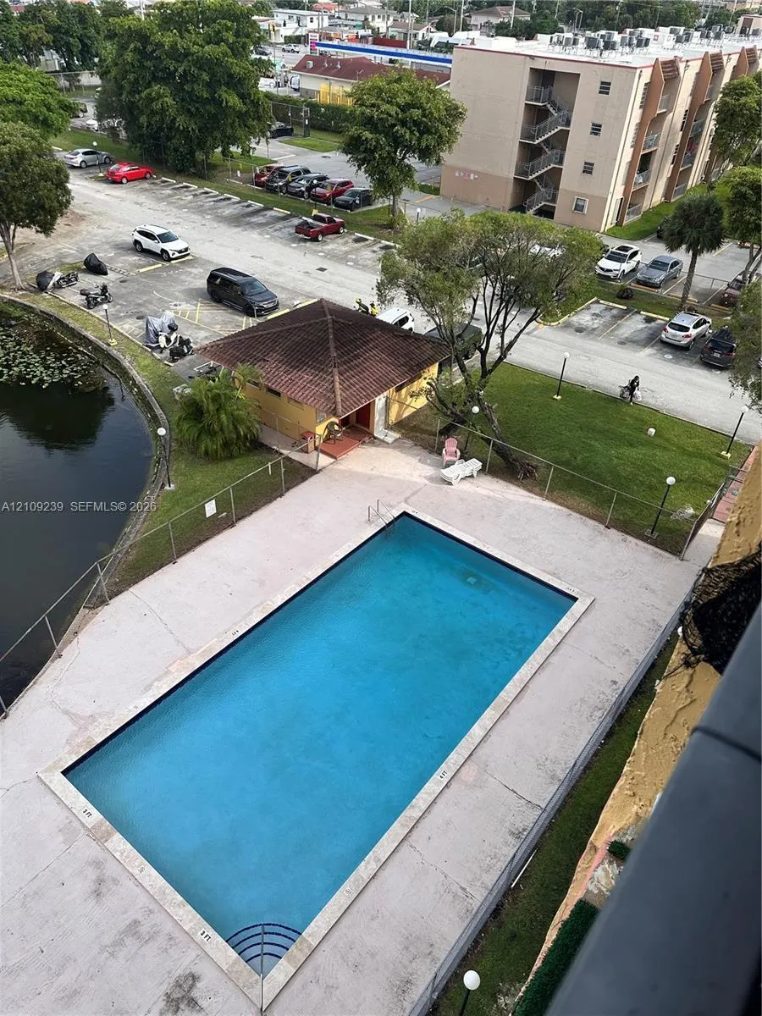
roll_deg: -4.2
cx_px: 381
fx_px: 704
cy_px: 508
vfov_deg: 71.6
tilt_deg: -36.5
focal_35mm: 24
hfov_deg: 56.8
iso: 80
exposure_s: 1/1664
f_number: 1.78
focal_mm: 6.86
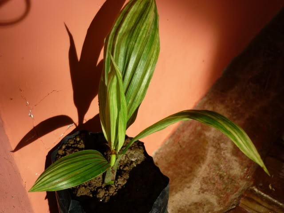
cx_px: 142
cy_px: 106
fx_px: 427
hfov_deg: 36.8
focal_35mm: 52
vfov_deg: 28.0
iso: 80
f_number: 3.3
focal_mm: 8.6
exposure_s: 1/320
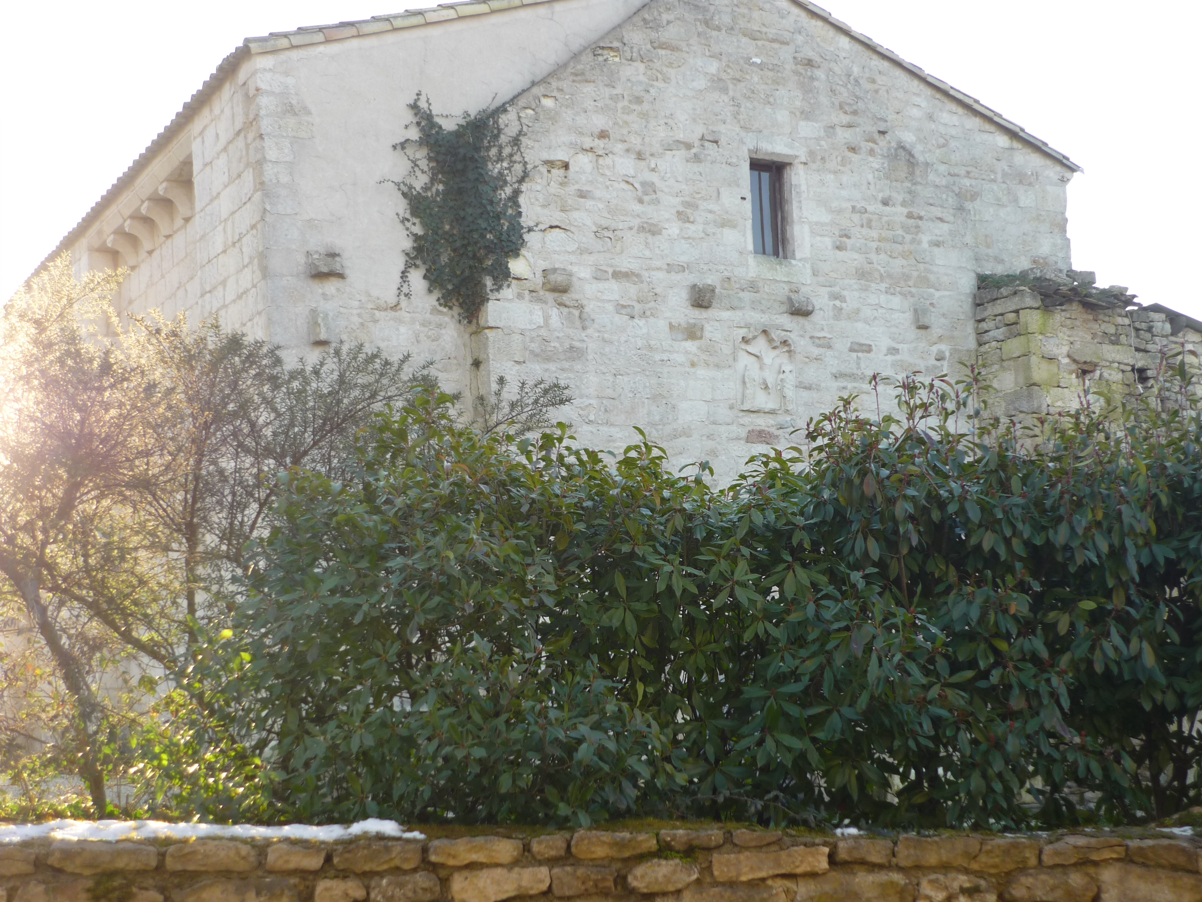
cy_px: 451
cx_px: 601
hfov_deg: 40.4
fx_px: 1632
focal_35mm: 47
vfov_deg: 30.9
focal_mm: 7.8
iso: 100
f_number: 3.1
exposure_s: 1/125
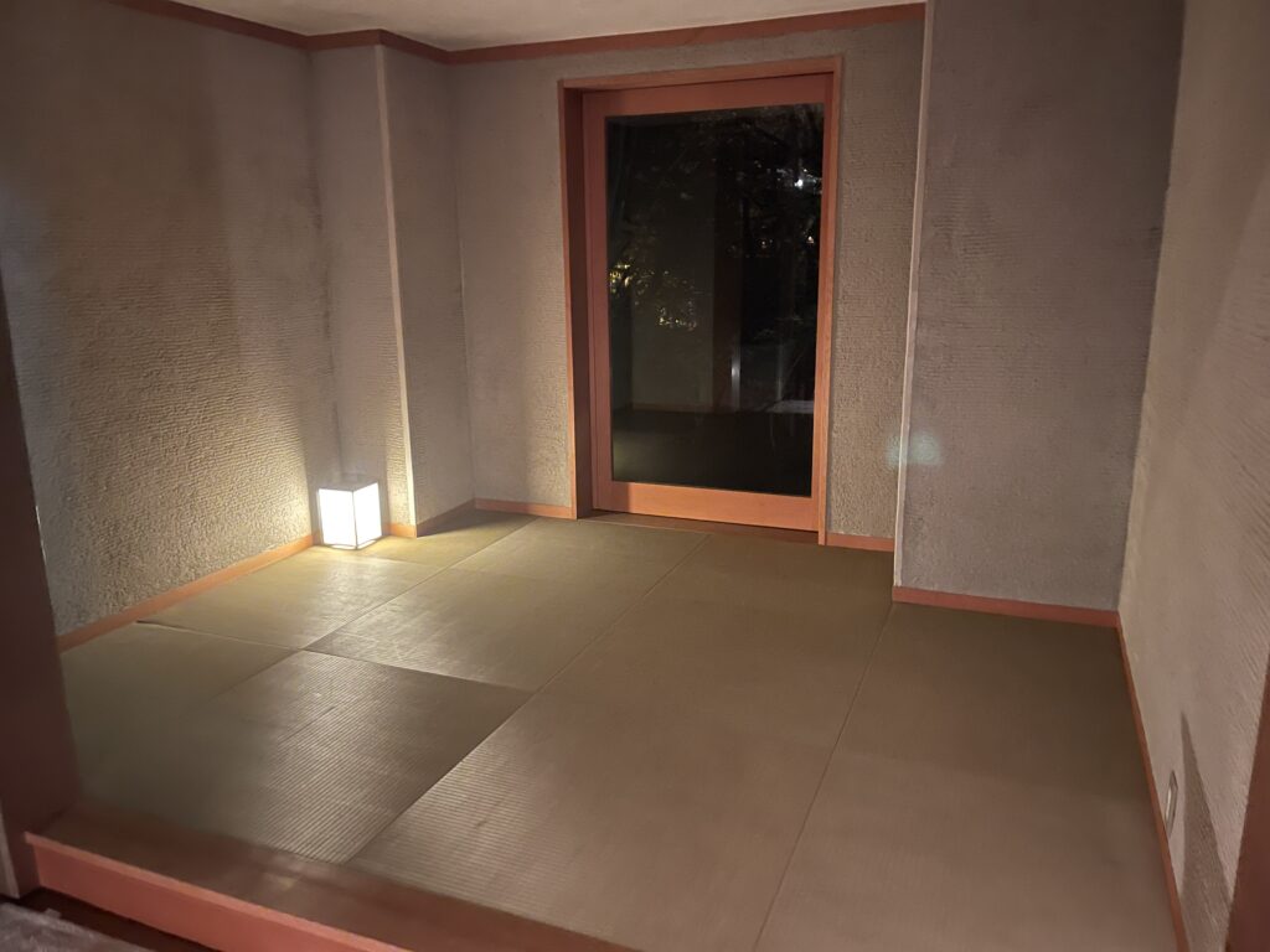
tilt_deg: -15.4
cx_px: 635
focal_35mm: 26
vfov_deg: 53.1
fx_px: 954
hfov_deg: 67.3
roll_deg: +0.7
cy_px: 476
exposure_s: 1/9
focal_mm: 5.1
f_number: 1.6
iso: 1000
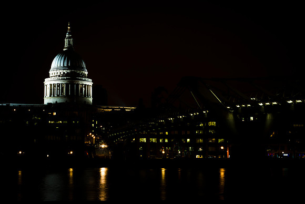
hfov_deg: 27.0
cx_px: 152
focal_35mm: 75
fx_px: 636
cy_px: 102
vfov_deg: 18.2
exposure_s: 4
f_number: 9
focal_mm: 50
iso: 100
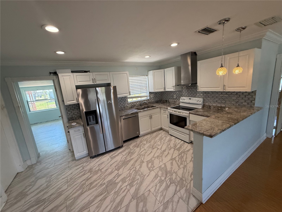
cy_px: 106
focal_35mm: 14
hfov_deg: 102.1
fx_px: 114
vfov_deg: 85.7
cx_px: 141
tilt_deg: -7.2
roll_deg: +9.2
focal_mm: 2.22
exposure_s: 1/120
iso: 200
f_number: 2.2
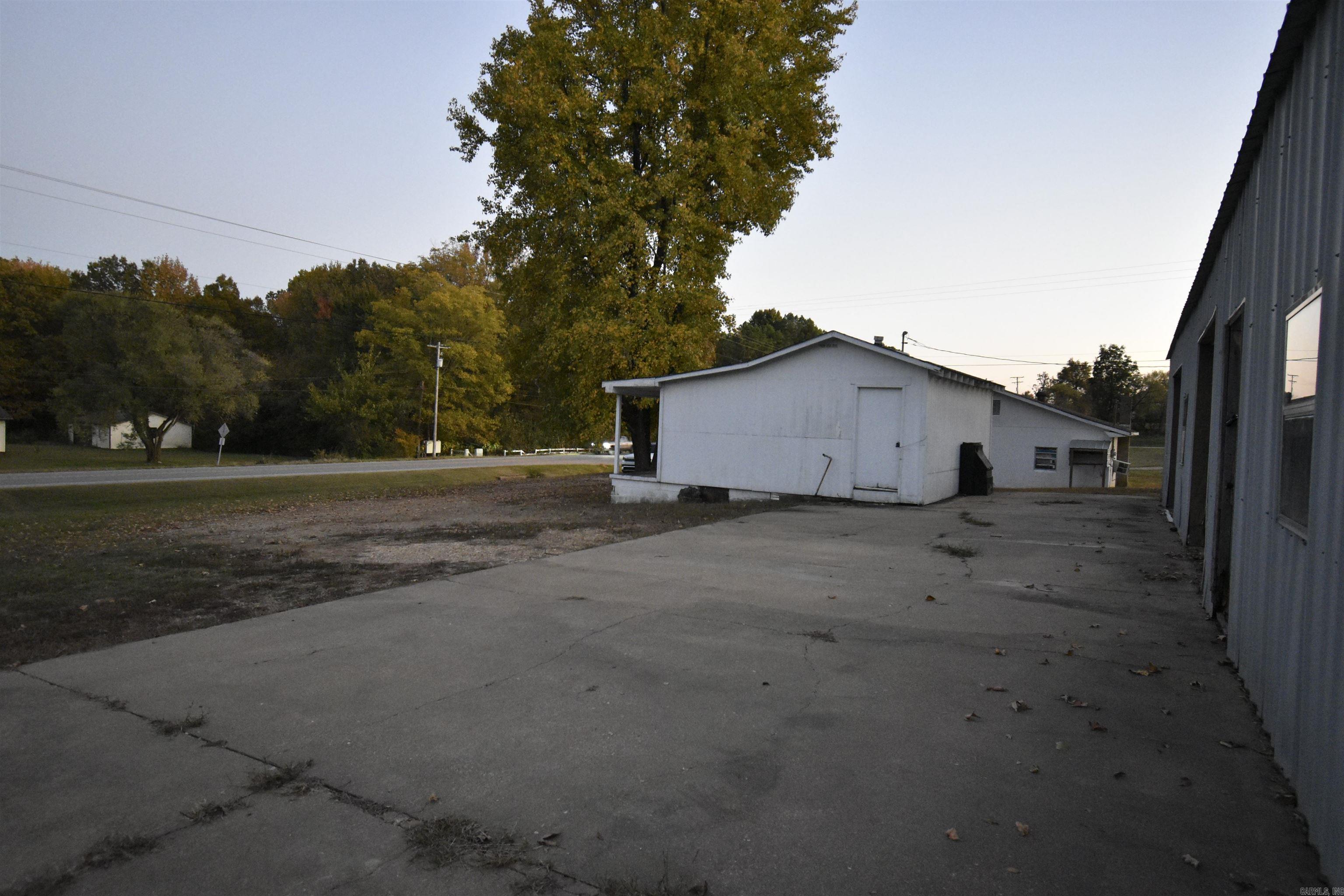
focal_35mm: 20
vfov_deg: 63.2
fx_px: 728
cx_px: 672
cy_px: 448
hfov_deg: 85.4
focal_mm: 13
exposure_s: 1/50
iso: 5000
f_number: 5
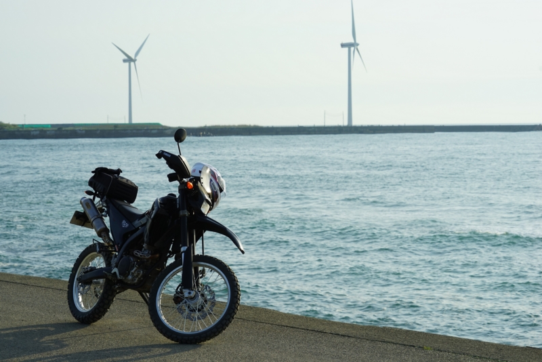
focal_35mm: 103
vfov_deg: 13.3
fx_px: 1551
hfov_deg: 19.8
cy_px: 181
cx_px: 271
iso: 100
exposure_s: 1/200
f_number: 10
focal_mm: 103
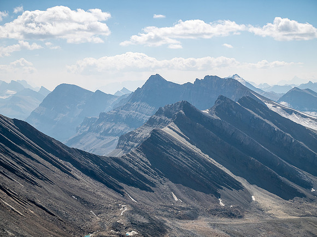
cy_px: 118
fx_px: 586
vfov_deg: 22.9
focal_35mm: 64
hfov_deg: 30.3
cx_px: 158
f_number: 8
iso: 200
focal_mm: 32
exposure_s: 1/400
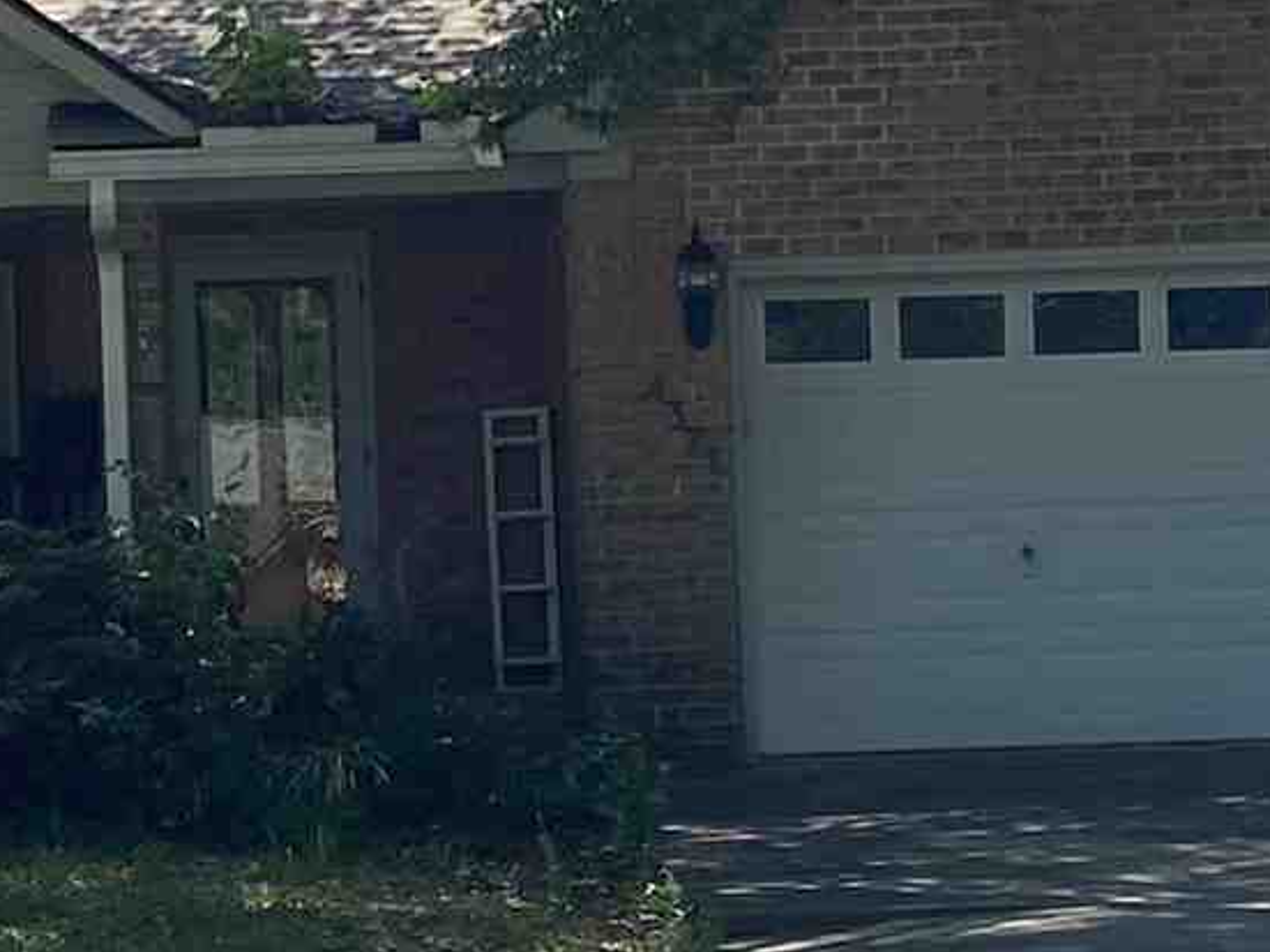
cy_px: 733
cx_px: 581
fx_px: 5319
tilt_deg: -0.3
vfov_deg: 10.2
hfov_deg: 13.6
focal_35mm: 145
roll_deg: +2.9
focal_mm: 4.25
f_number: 1.8
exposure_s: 1/822
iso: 32
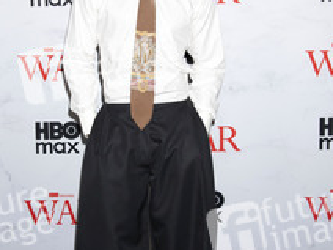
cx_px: 145
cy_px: 146
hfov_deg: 28.1
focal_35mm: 69
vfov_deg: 21.3
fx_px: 664
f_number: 5.6
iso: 640
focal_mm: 38
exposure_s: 1/200
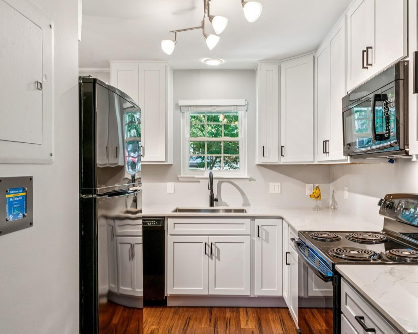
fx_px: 324
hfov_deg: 65.7
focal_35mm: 26
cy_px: 170
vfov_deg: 54.6
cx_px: 210
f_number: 13
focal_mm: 16.1
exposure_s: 1/3.33
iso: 400
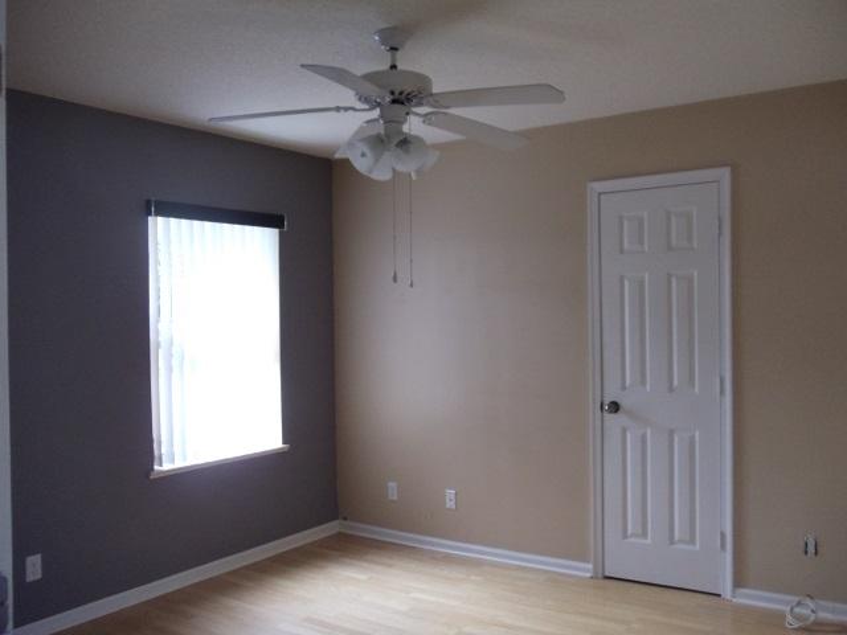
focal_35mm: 44
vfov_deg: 32.9
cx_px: 424
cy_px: 318
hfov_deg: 42.9
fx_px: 1077
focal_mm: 6
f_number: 3.5
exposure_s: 1/30
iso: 400
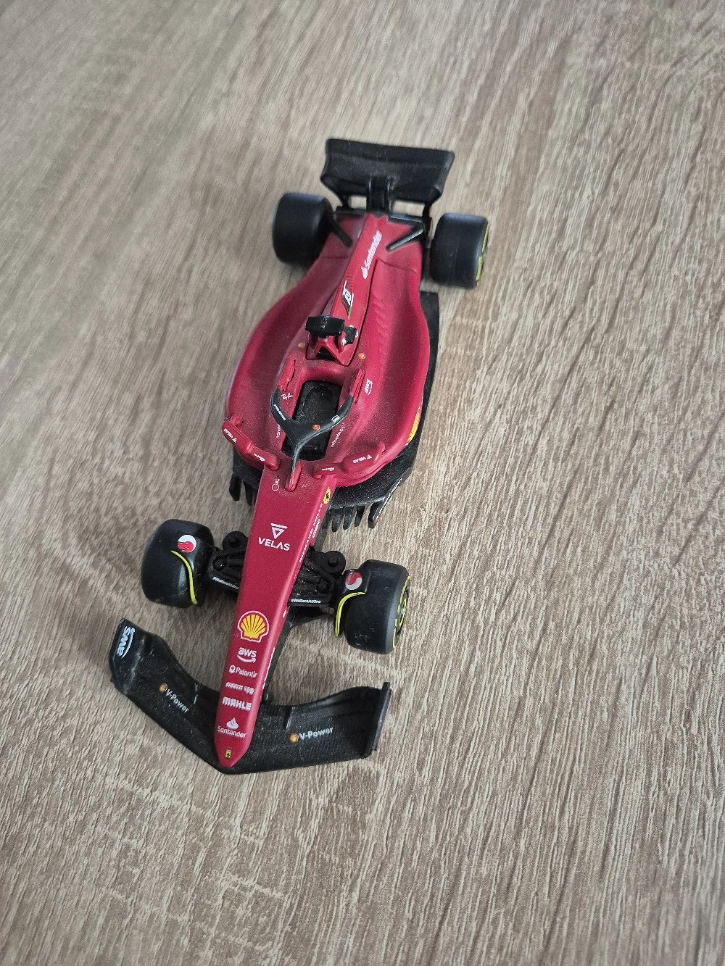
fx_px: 642
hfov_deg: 58.9
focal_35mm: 23
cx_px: 362
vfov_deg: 73.9
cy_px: 483
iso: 1250
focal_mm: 5.4
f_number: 1.8
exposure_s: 1/100
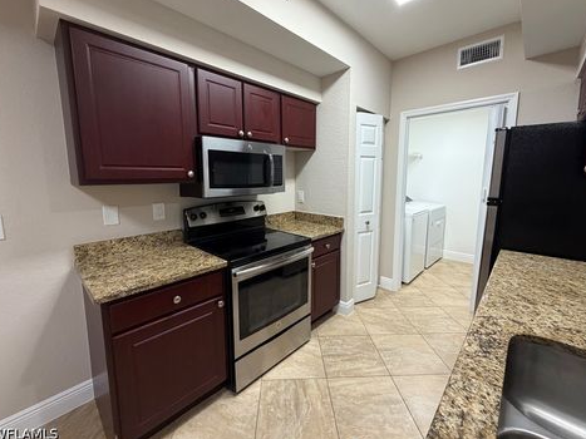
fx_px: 254
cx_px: 295
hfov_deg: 98.2
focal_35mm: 15
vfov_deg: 81.7
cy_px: 209
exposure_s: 1/120
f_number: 2.2
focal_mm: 2.22
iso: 320
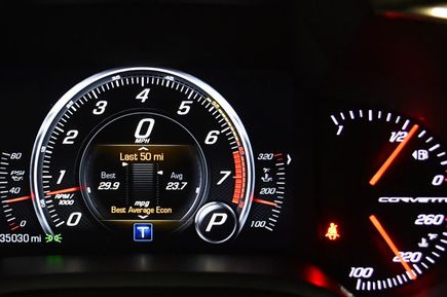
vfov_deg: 25.4
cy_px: 179
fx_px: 657
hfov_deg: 37.1
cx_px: 147
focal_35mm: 53
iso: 3600
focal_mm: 24
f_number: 4
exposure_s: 1/60
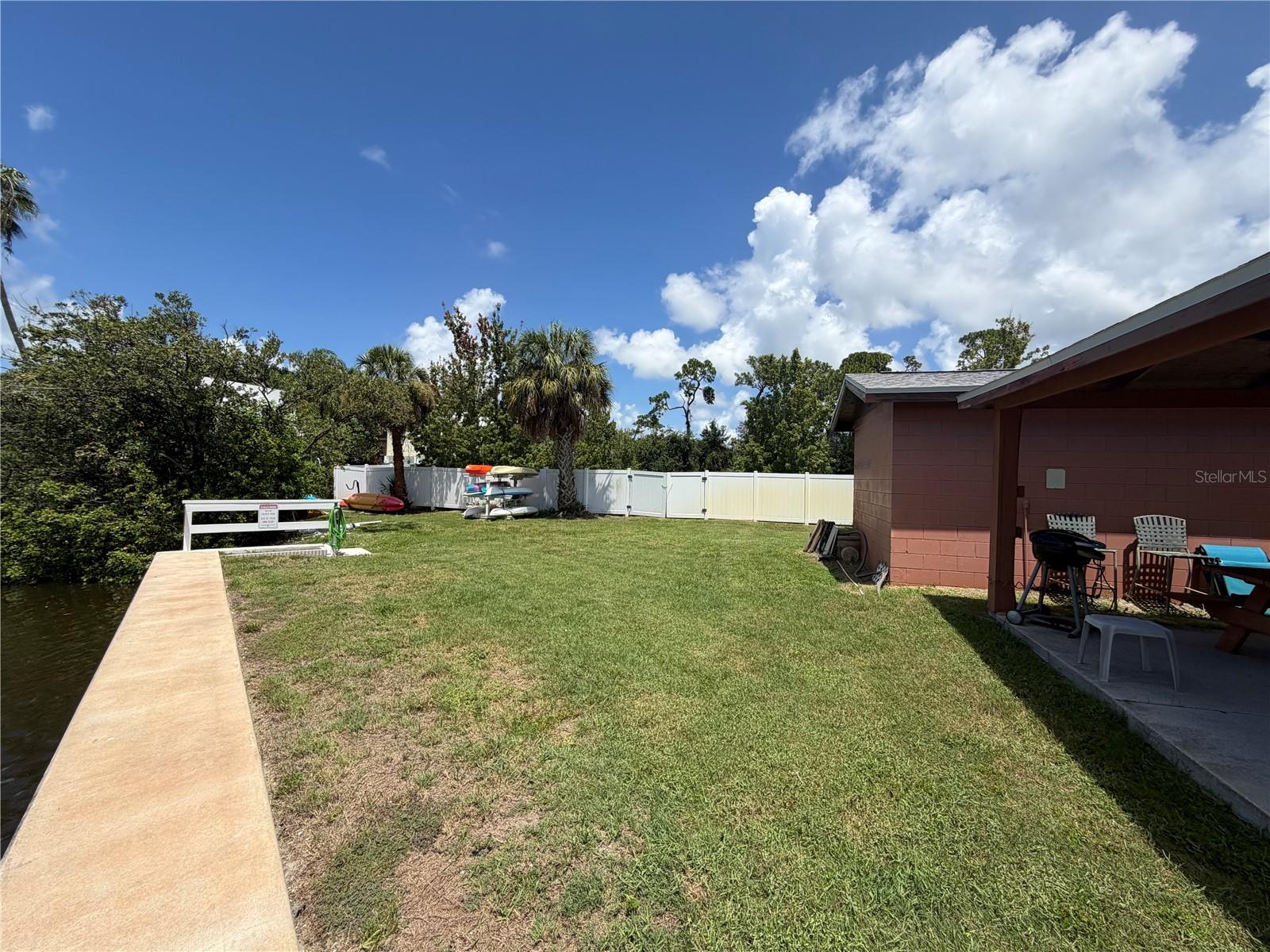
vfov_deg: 85.7
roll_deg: -3.4
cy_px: 476
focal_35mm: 14
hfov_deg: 102.1
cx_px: 635
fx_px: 514
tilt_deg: +0.6
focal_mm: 2.22
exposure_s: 1/1125
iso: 20
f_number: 2.2
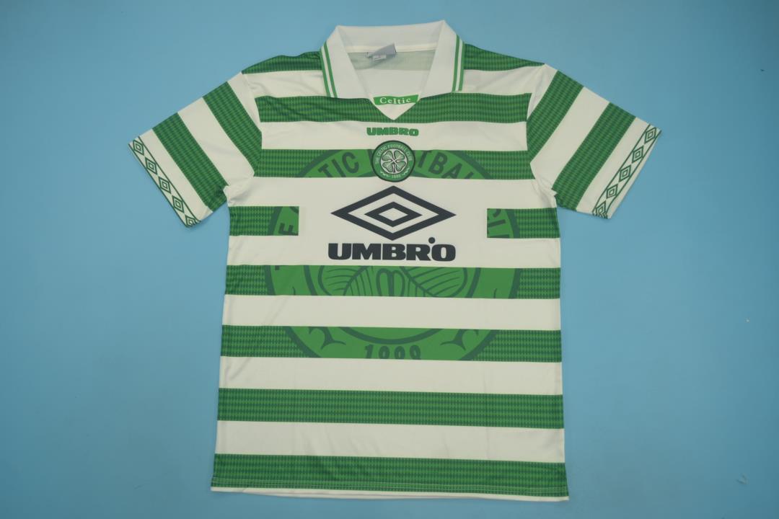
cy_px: 260
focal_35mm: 30
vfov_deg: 43.6
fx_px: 649
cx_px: 390
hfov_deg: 61.9
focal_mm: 20
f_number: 4
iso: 200
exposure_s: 1/200
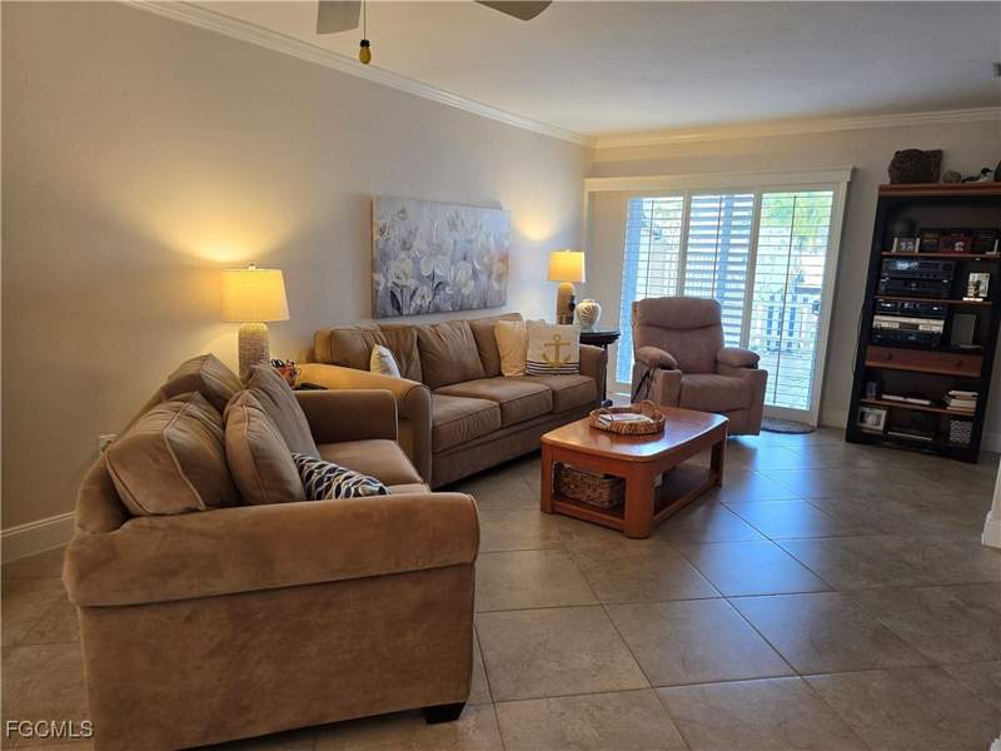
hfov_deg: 73.9
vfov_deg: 58.9
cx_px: 500
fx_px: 665
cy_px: 376
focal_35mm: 23
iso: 100
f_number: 1.7
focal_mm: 6.3
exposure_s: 1/120
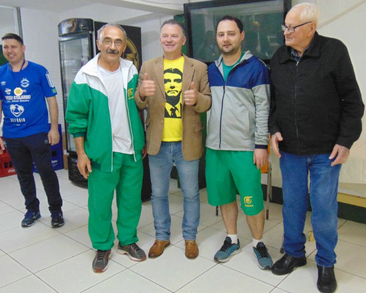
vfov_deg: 47.0
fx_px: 336
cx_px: 194
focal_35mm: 31
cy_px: 130
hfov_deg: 57.1
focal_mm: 4.5
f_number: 3
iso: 400
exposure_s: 1/30
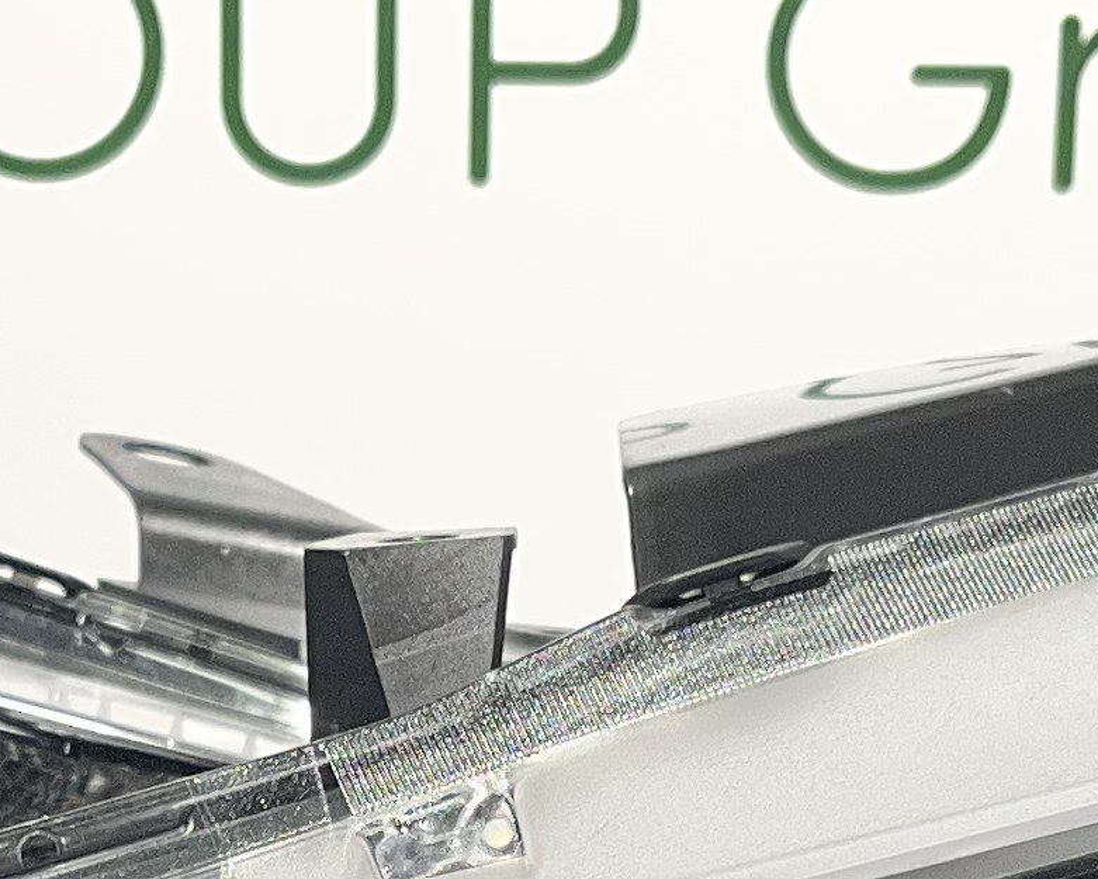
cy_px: 1037
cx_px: 394
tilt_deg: -15.8
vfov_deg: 11.6
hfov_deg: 14.7
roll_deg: -1.5
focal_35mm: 131
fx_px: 4258
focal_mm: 5.1
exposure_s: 1/100
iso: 50
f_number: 1.6
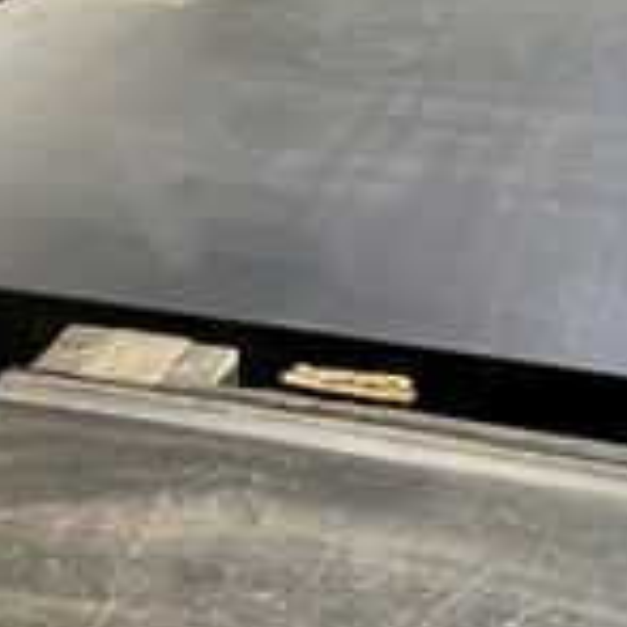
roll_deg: +0.8
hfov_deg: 28.4
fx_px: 1230
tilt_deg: -12.6
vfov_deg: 26.1
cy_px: -90
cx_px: 414
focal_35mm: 60
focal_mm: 5.1
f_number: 1.6
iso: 500
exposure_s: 1/60
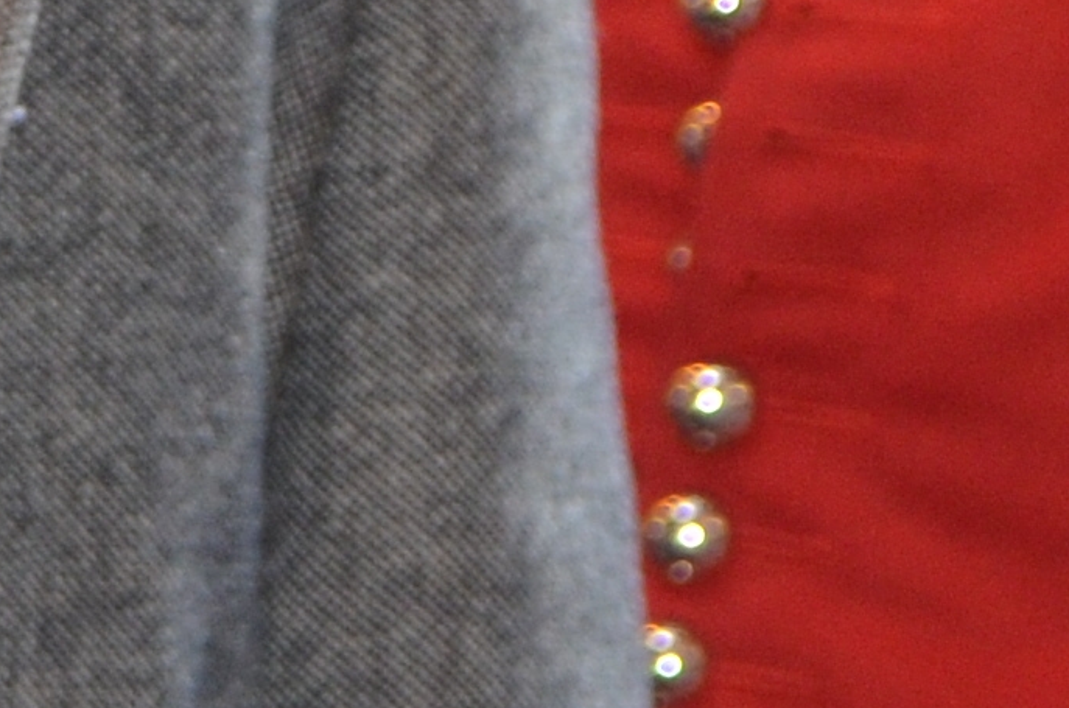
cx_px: -279
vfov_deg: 3.6
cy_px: -405
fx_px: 11159
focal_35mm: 377
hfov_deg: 5.5
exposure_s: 1/60
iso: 560
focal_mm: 35
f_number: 3.3
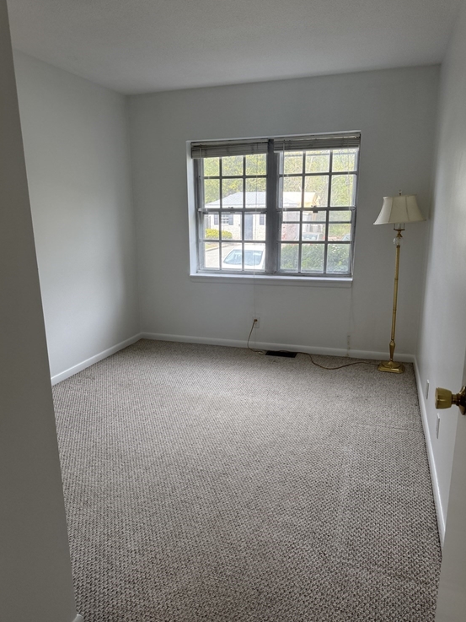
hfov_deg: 54.9
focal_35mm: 25
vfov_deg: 69.4
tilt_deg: -16.2
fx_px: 449
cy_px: 318
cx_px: 226
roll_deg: +0.0
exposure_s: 1/231
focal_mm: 6.76
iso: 80
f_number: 1.78
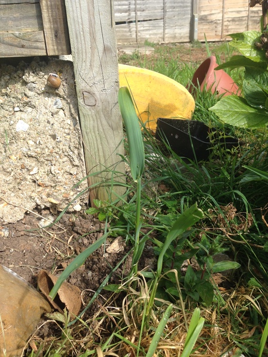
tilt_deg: -25.0
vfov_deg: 55.4
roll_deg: +4.3
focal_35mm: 33
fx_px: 341
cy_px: 178
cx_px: 134
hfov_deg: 42.9
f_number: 2.4
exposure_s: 1/516
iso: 50
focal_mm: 4.12
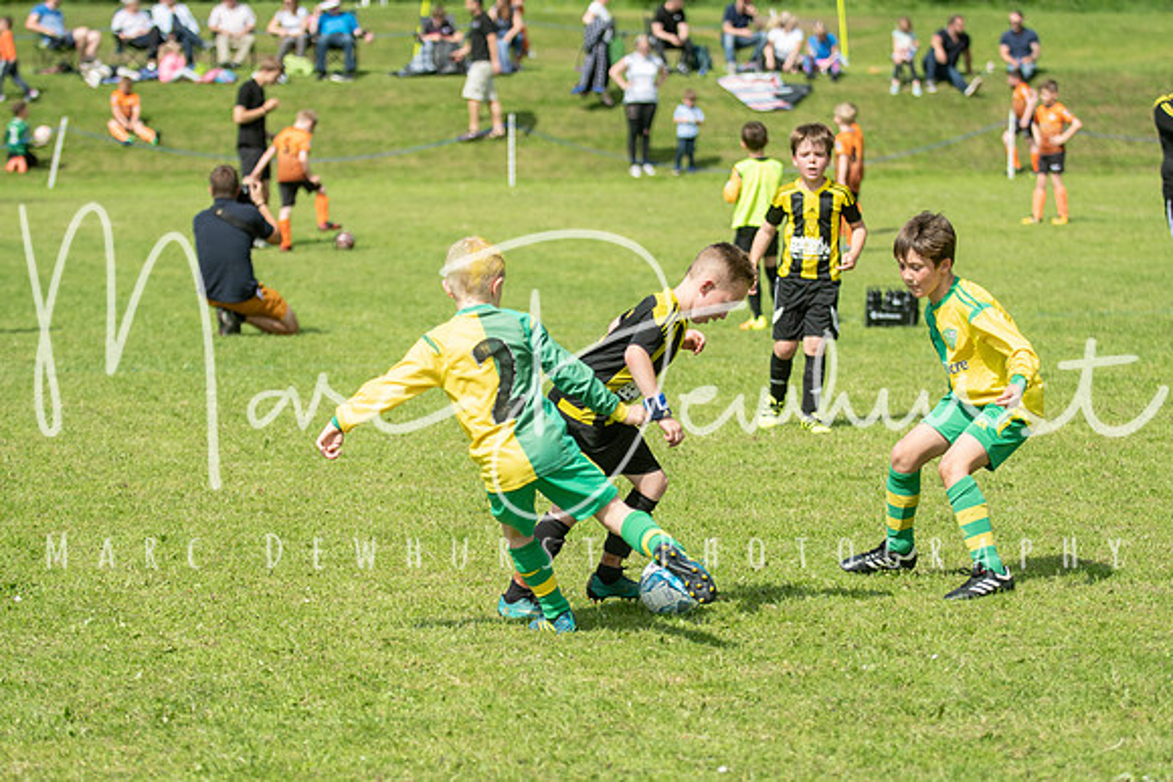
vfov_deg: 10.2
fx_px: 4400
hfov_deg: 15.2
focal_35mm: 135
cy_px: 391
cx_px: 586
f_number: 3.2
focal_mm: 90
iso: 250
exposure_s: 1/3200
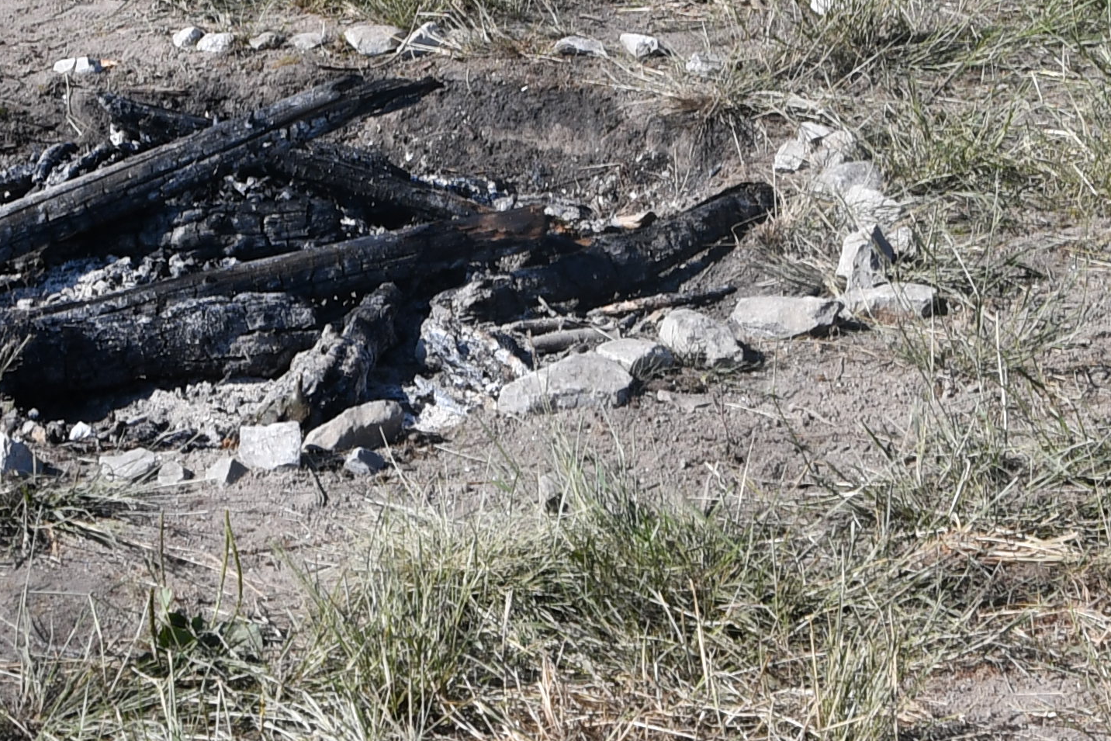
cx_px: 417
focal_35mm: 140
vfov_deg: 9.8
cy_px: 159
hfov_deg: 14.6
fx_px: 4321
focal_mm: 24
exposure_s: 1/250
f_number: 8
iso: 110
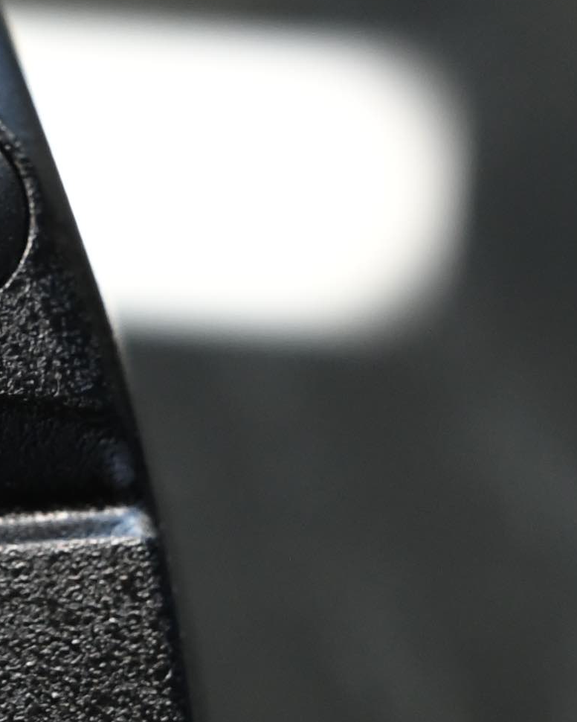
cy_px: 394
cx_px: -164
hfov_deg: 7.7
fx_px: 4227
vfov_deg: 9.8
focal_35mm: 198
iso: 1250
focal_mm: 35
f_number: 5.6
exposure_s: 1/125
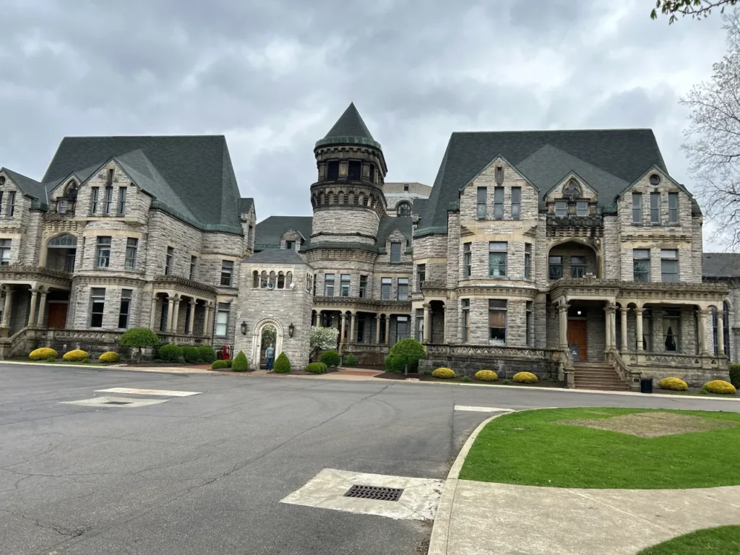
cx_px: 370
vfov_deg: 53.1
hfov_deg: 67.3
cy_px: 278
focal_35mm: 26
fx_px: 556
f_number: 1.5
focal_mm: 5.7
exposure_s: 1/1377
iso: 50
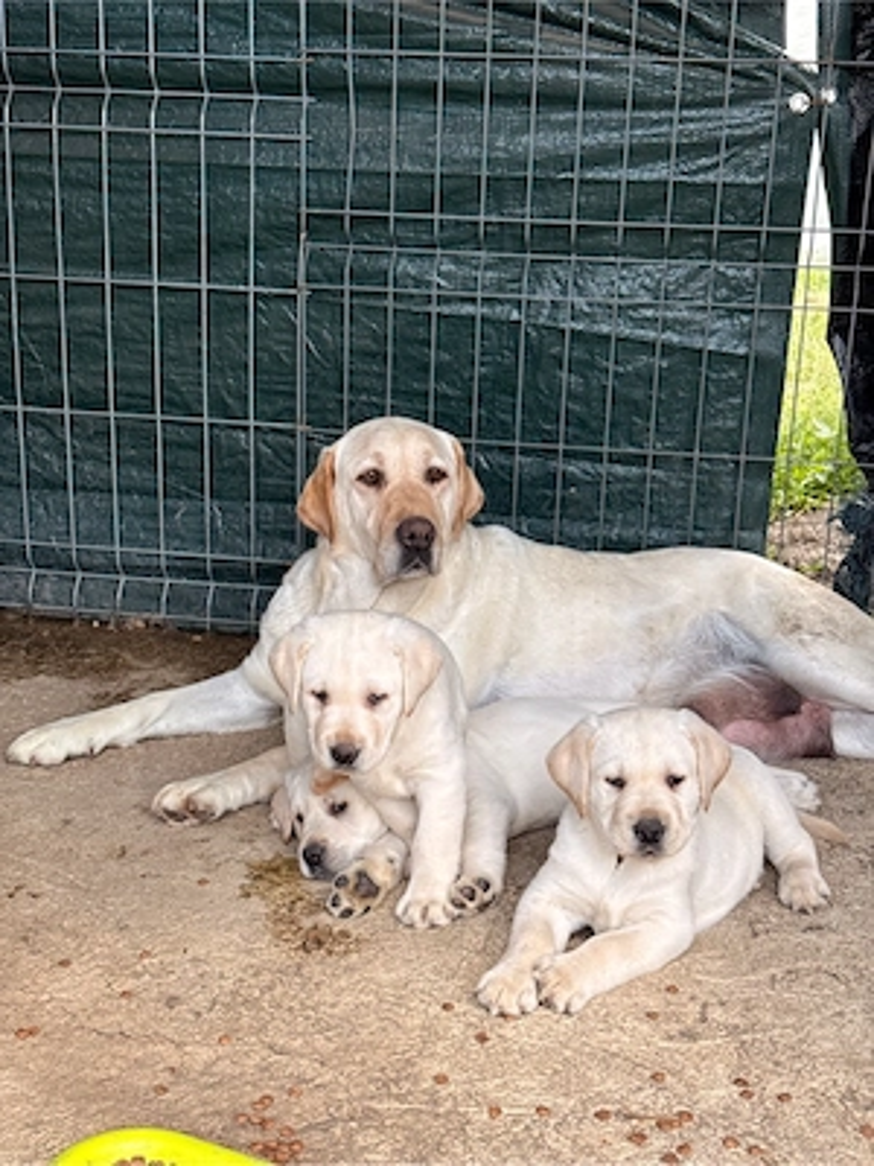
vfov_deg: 39.7
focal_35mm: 48
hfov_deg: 30.3
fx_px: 1616
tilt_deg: -17.4
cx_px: 437
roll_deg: -1.7
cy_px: 583
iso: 80
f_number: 1.78
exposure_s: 1/675
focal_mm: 6.76
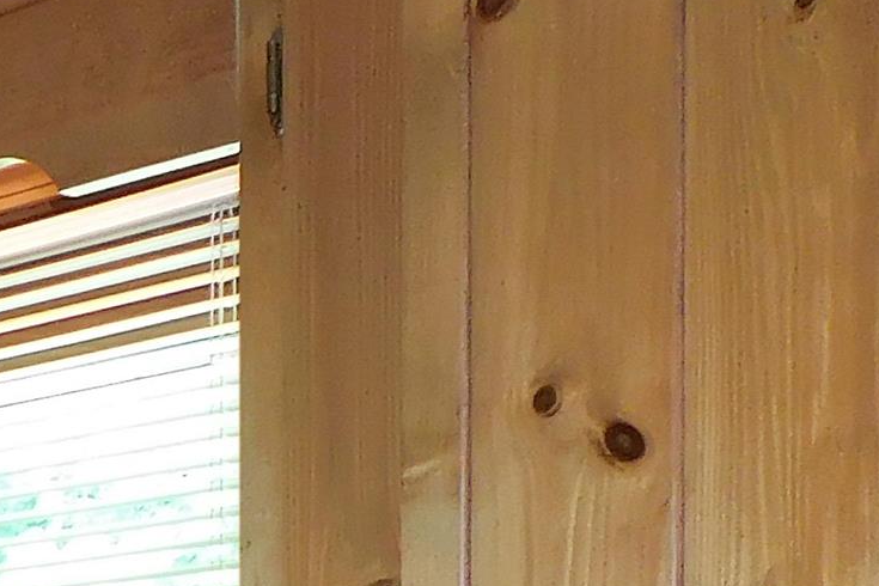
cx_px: -542
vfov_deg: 12.1
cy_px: 1192
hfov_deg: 17.7
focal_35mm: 100
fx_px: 2441
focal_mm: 4
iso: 200
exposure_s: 1/30
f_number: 3
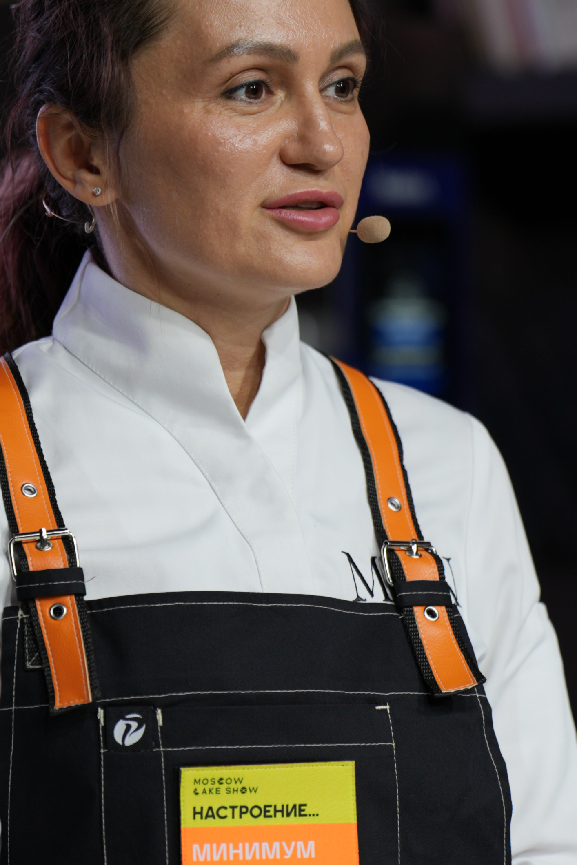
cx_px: 181
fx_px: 7645
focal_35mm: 318
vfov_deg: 6.5
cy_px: 591
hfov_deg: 4.3
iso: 200
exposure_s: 1/100
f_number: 2.8
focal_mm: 159
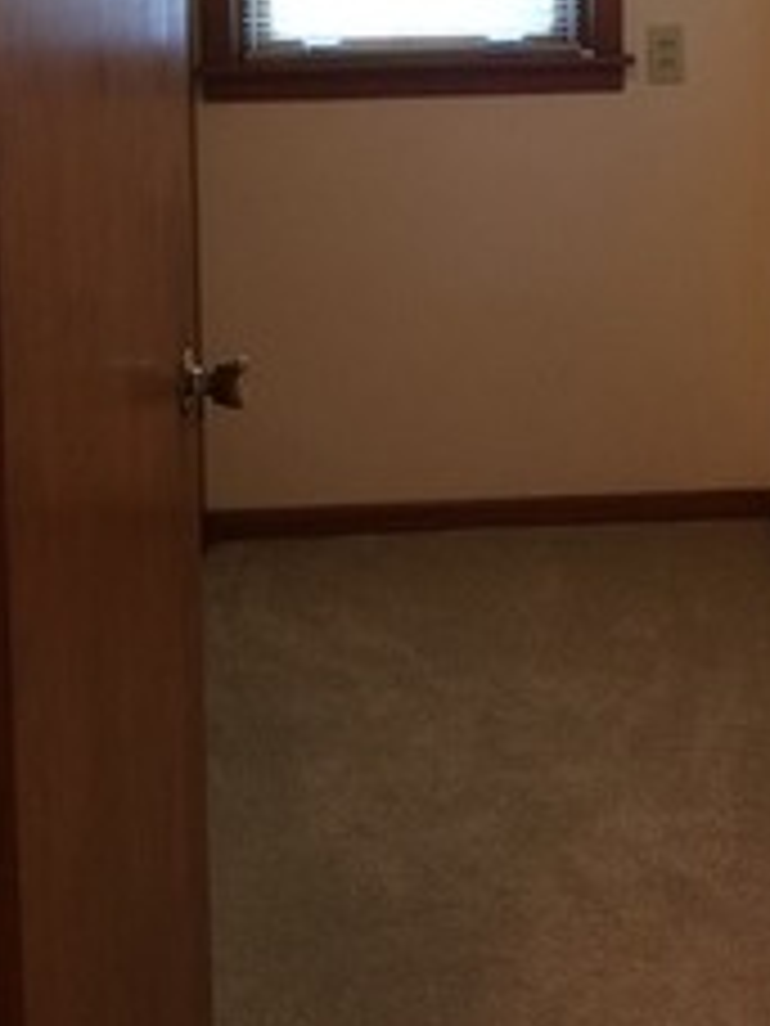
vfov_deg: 29.8
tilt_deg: -6.0
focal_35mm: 61
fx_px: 1809
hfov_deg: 24.0
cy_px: 36
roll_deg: +1.2
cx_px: 477
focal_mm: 4.15
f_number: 2.2
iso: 64
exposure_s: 1/15
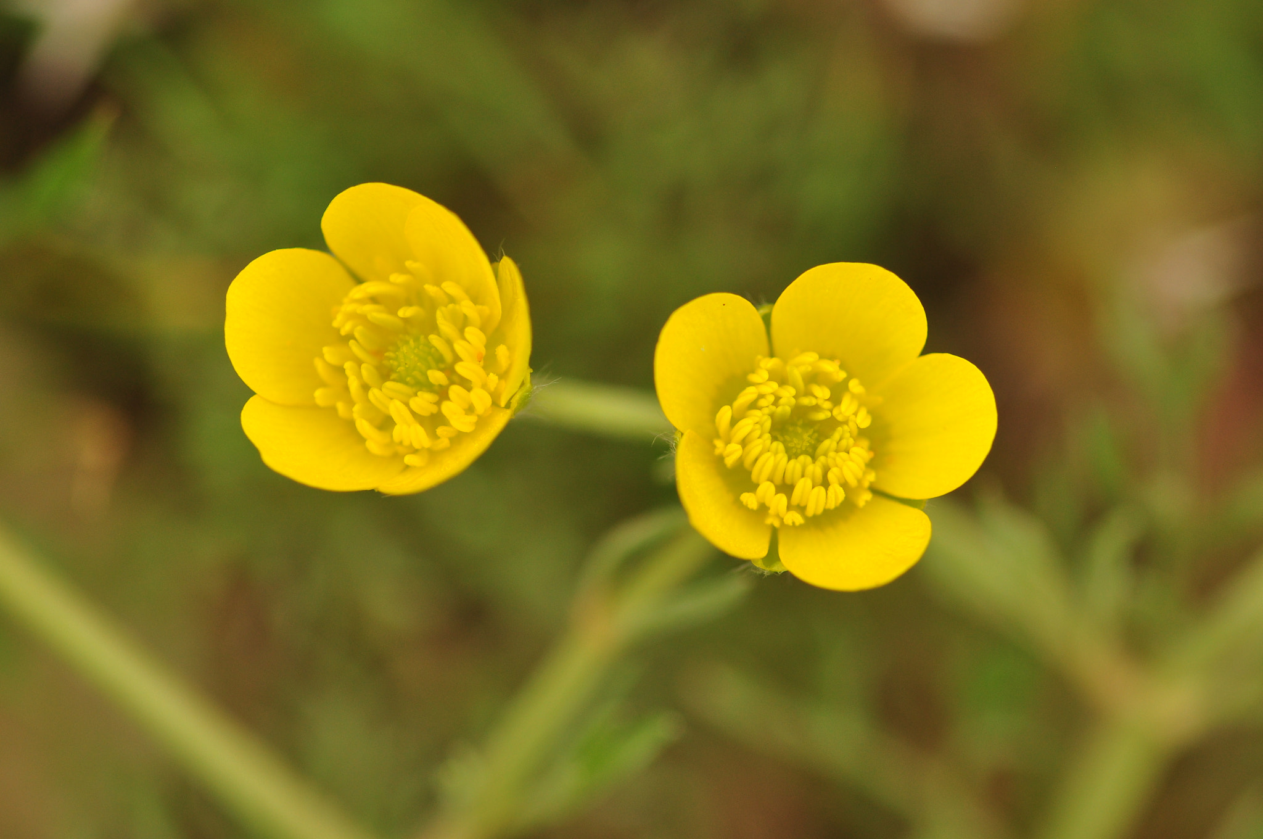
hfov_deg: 13.1
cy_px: 420
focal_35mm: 158
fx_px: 5519
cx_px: 632
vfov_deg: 8.7
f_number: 4
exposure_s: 1/1250
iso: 250
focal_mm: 105
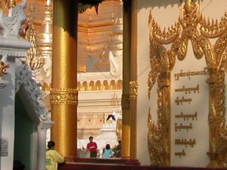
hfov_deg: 13.9
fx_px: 931
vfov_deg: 10.0
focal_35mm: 142
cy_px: -106
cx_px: 148
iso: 100
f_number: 7.1
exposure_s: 1/379
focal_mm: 8.9
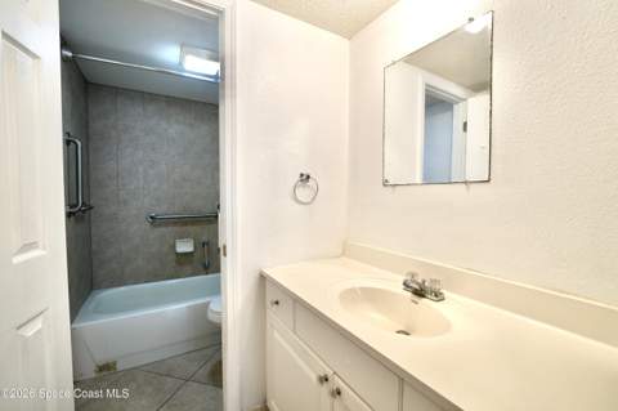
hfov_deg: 108.4
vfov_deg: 85.3
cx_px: 309
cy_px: 206
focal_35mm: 13
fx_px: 223
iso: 160
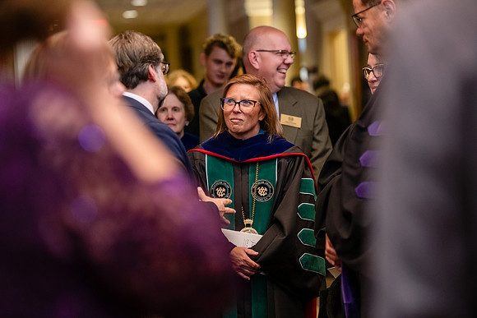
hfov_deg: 16.8
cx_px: 238
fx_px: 1617
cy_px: 159
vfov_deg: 11.2
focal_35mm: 122
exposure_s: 1/200
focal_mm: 122
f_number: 3.2
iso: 3200
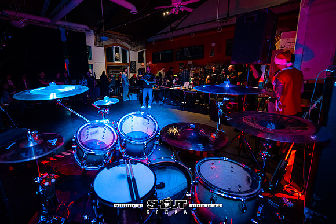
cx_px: 151
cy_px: 101
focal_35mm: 15
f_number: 2.8
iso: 1250
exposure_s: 1/50
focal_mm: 14
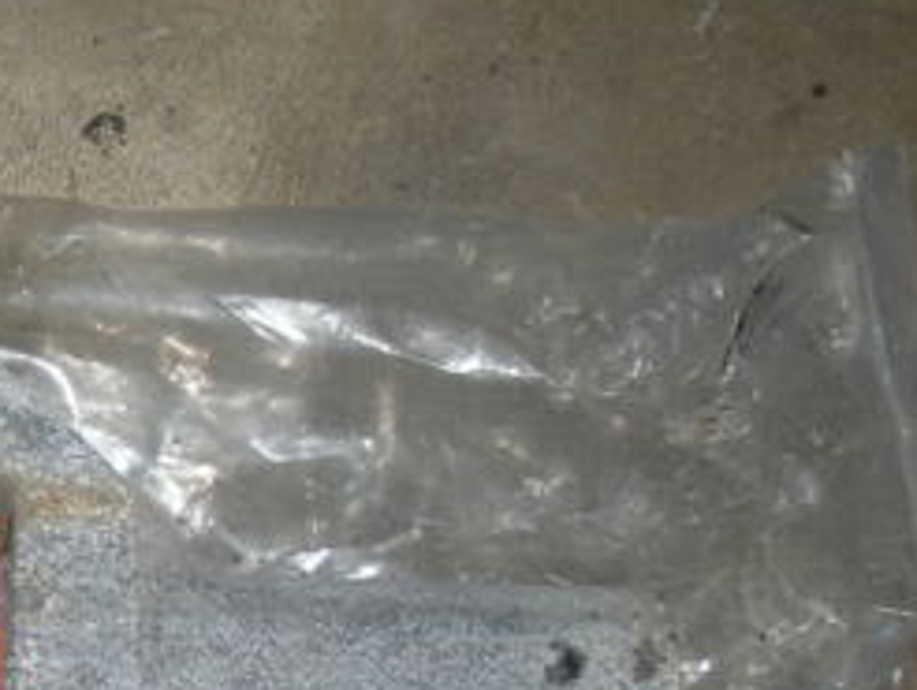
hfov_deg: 15.7
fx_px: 3102
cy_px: 638
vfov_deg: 12.6
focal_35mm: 117
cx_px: -380
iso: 64
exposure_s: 1/60
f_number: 3.5
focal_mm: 6.3
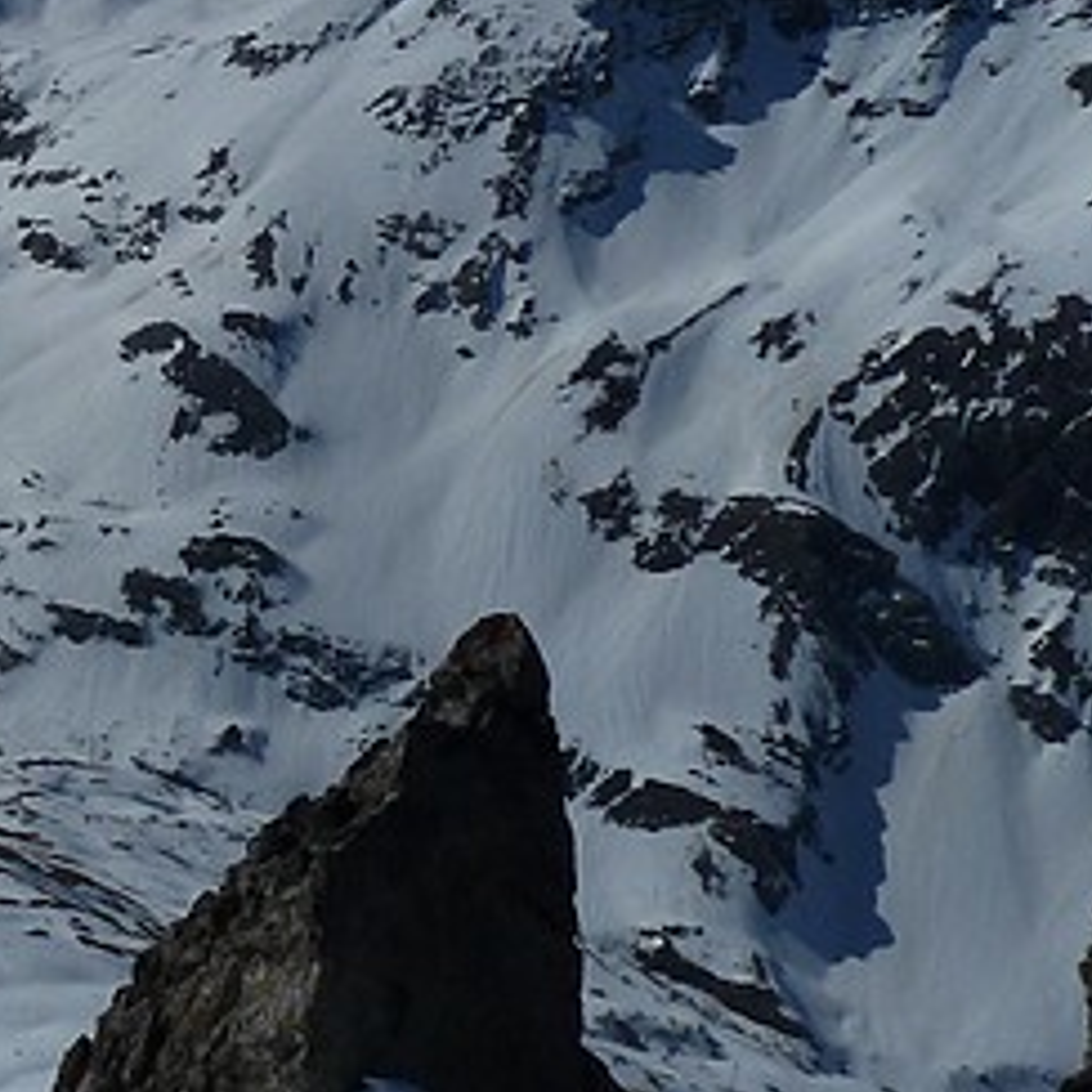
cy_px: 380
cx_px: -421
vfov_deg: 22.4
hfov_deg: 20.1
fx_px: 2748
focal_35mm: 77
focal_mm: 4.1
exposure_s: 1/1600
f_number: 6.3
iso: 80
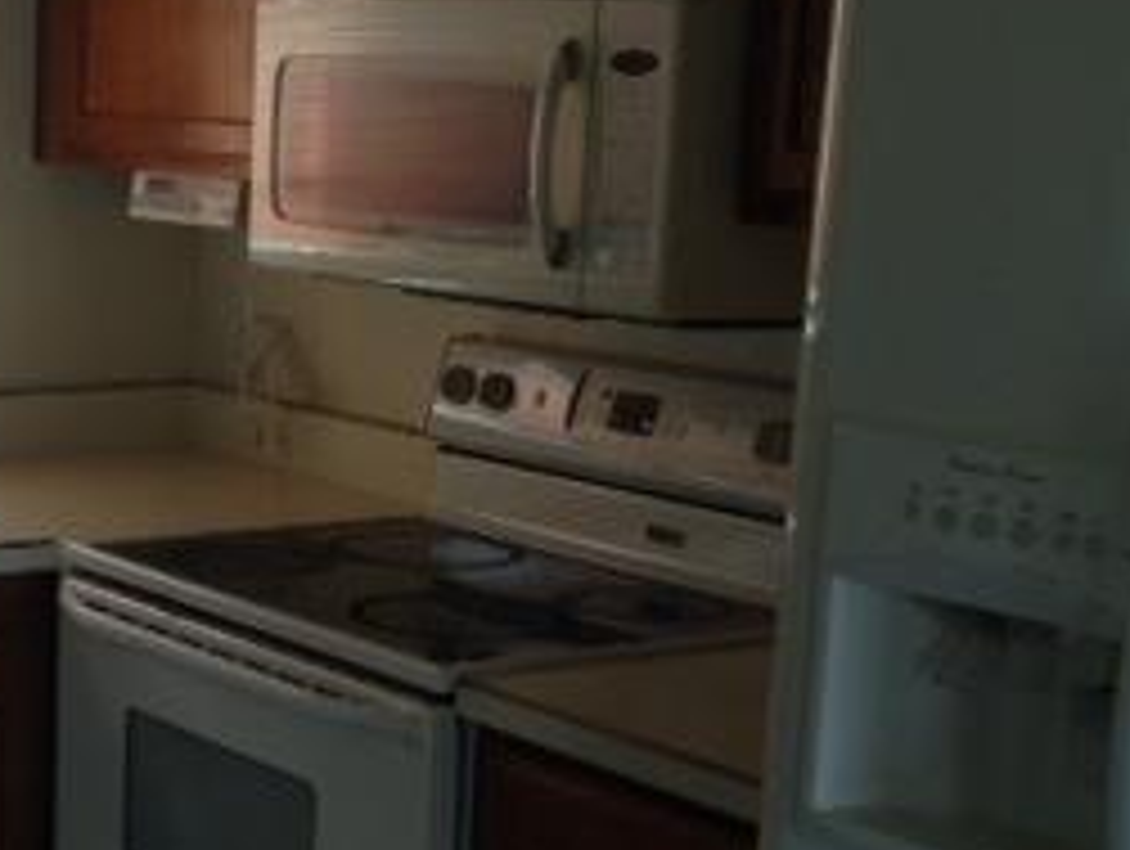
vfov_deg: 17.6
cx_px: -212
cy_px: 513
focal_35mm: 84
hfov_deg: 21.6
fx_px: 2746
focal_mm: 4.12
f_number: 2.4
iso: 64
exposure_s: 1/40
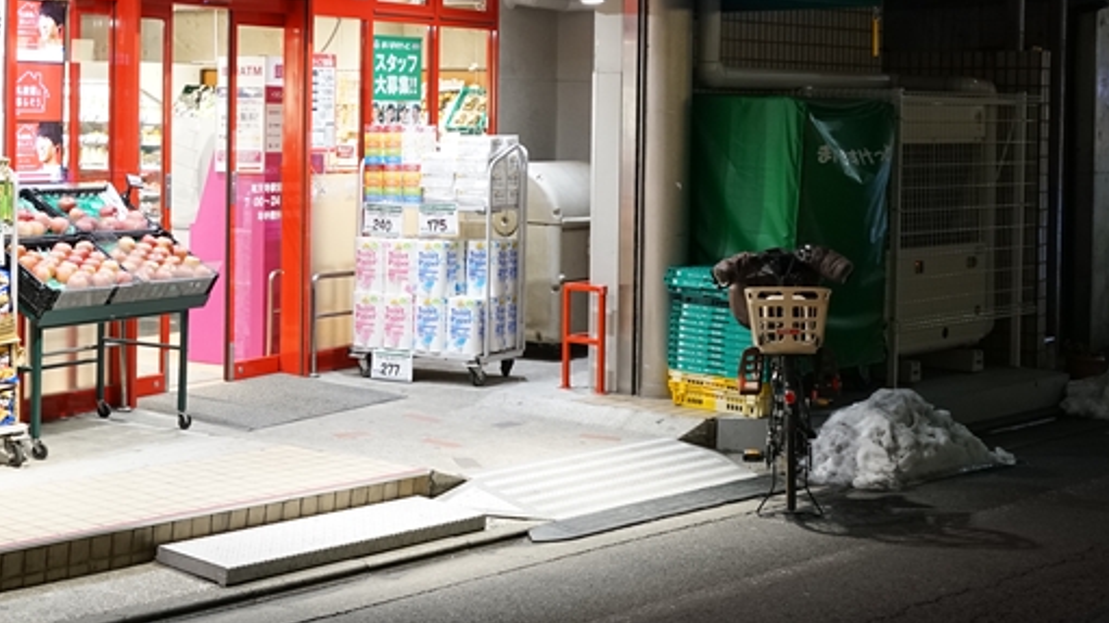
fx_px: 1881
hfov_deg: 32.3
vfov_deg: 18.6
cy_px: 137
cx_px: 291
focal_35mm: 64
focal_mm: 26
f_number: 4
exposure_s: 1/60
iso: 2000
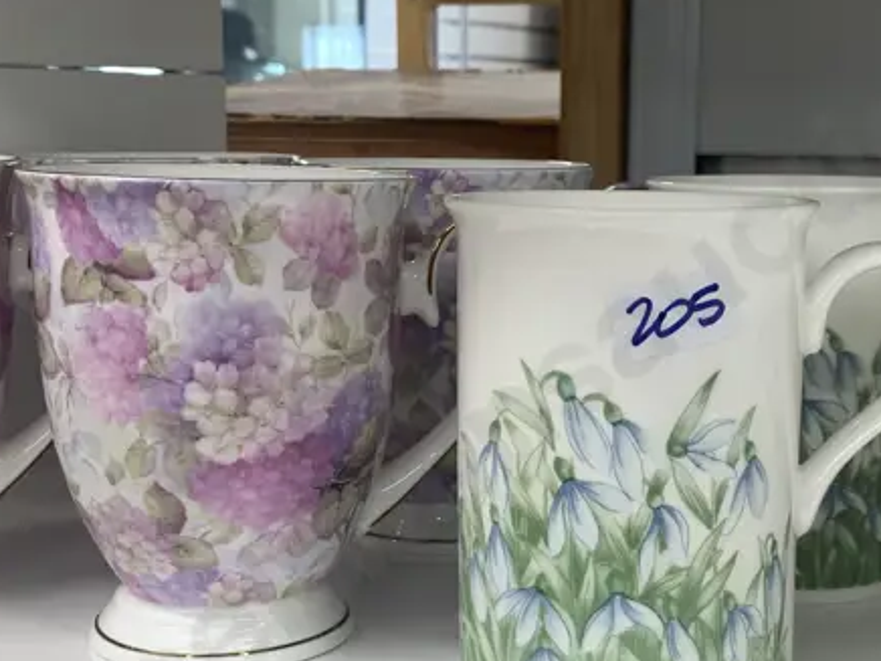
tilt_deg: -11.1
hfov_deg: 31.5
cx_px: 552
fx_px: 1552
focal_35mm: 61
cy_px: 396
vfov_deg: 24.0
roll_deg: -0.8
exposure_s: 1/100
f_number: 1.8
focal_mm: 4.25
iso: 50
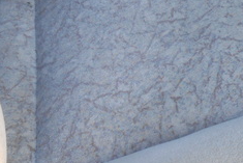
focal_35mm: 92
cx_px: 261
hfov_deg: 21.1
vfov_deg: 14.2
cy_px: -59
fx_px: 621
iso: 80
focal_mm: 4.6
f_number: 3.5
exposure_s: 1/30
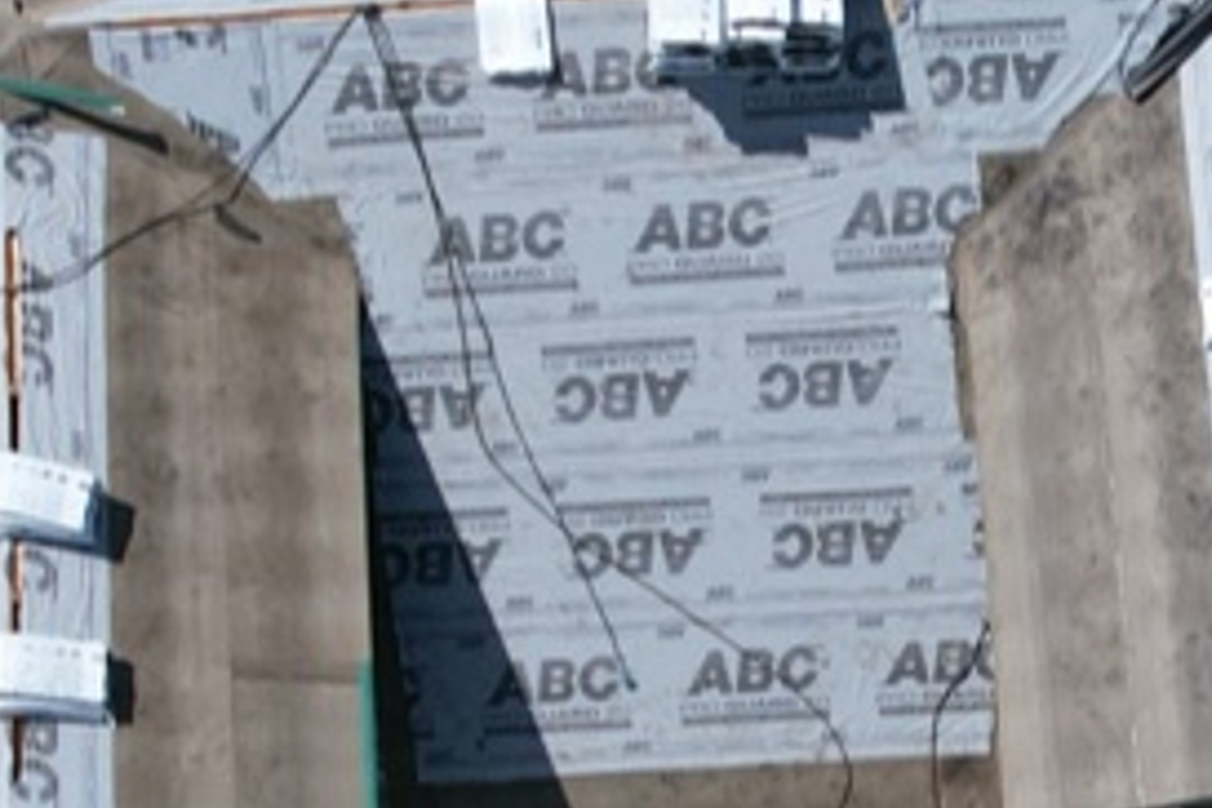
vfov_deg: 10.6
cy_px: 733
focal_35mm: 129
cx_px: 1079
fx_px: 4343
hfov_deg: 15.7
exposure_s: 1/2500
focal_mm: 8.38
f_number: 2.8
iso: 140
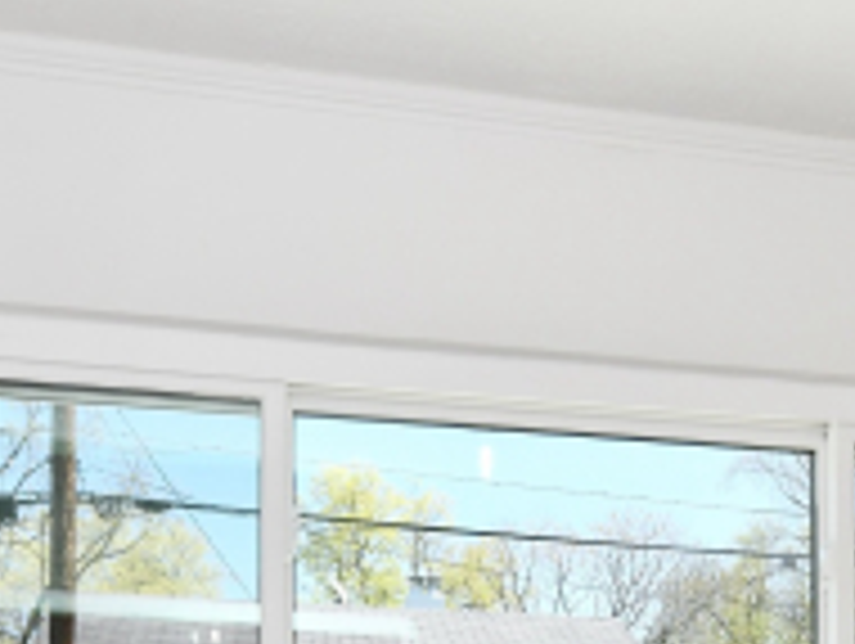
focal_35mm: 53
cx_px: 598
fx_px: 1311
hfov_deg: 35.6
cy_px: 905
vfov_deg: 23.3
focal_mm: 14
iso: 640
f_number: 11
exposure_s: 1/250
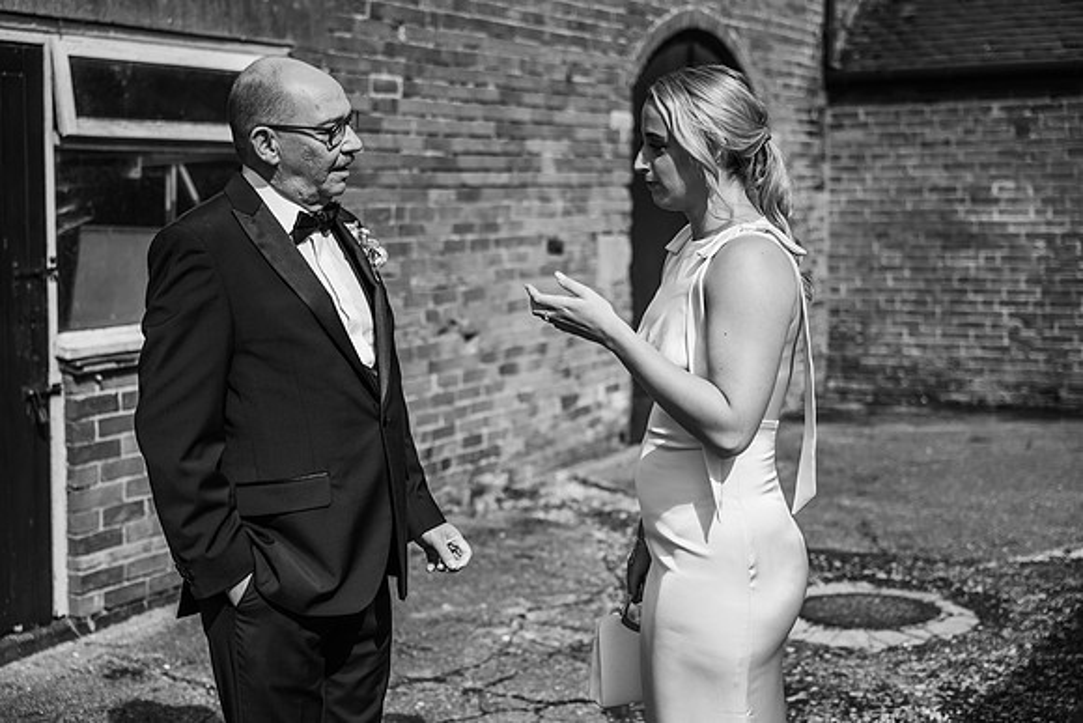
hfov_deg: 37.5
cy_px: 362
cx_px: 542
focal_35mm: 53
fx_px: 1595
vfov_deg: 25.5
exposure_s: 1/2000
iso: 100
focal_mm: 53
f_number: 2.8
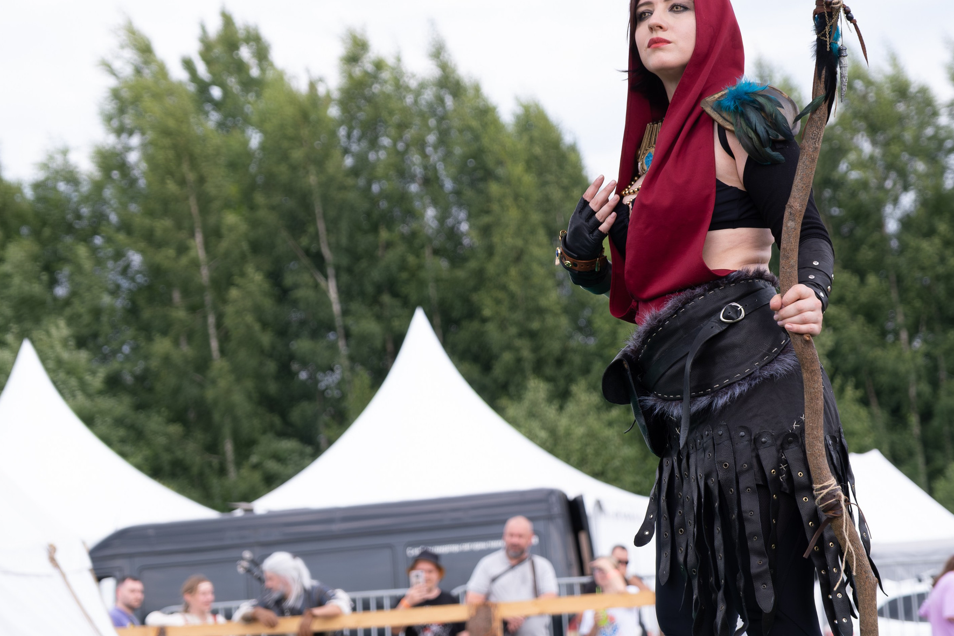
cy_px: 233
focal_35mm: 120
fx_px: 3180
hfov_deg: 17.0
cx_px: 584
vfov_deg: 11.4
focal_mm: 55
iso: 250
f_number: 4
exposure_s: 1/800
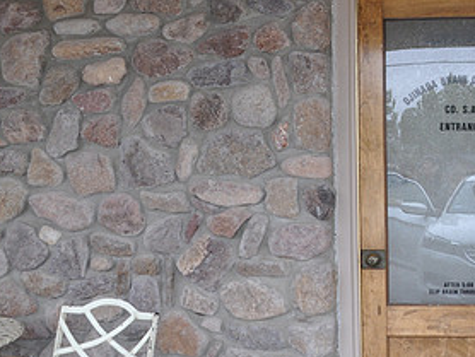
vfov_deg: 27.0
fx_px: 742
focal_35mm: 54
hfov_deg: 32.8
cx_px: 470
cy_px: 204
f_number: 5.6
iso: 400
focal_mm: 18
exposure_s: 1/25
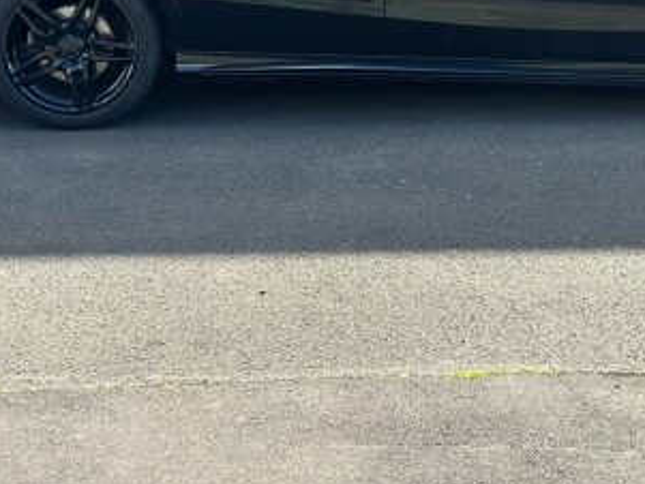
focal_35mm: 102
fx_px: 1901
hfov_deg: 19.2
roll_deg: +0.0
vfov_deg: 14.3
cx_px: 422
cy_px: -17
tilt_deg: -8.6
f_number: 1.78
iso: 80
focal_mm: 6.86
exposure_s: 1/1395
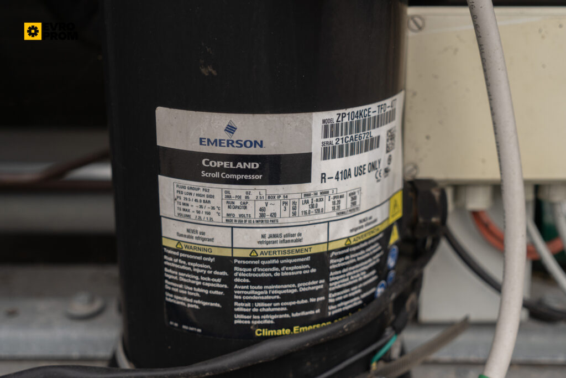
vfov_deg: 28.1
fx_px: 755
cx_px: 283
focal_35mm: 48
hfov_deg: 41.1
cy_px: 189
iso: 250
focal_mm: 48
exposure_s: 1/400
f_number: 4
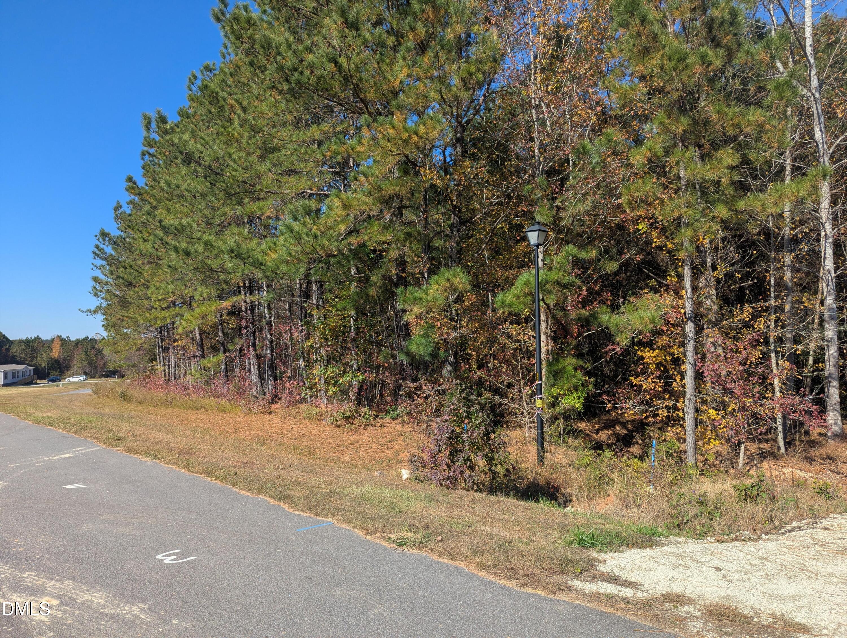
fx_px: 588
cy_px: 319
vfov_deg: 56.9
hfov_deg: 71.5
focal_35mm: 24
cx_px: 424
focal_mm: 6.81
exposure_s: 1/1414
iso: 44
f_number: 1.85
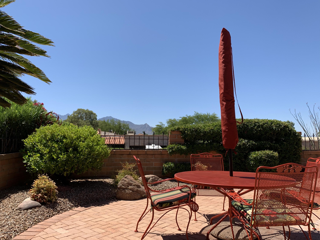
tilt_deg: +5.5
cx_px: 160
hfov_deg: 67.3
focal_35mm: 26
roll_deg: -0.4
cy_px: 120
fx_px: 240
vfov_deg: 53.1
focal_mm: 4.25
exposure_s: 1/2114
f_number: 1.8
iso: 25
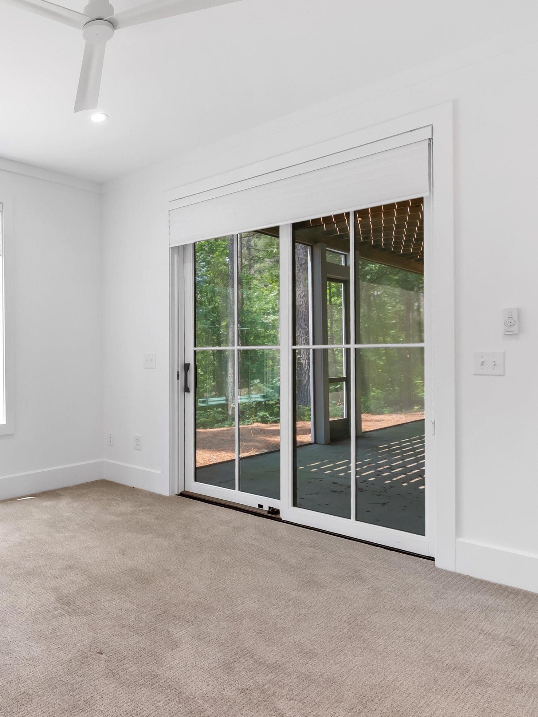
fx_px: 497
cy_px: 354
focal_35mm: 24
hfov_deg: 49.2
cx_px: 32
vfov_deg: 71.6
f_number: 8
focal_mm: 16
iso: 100
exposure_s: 1/20
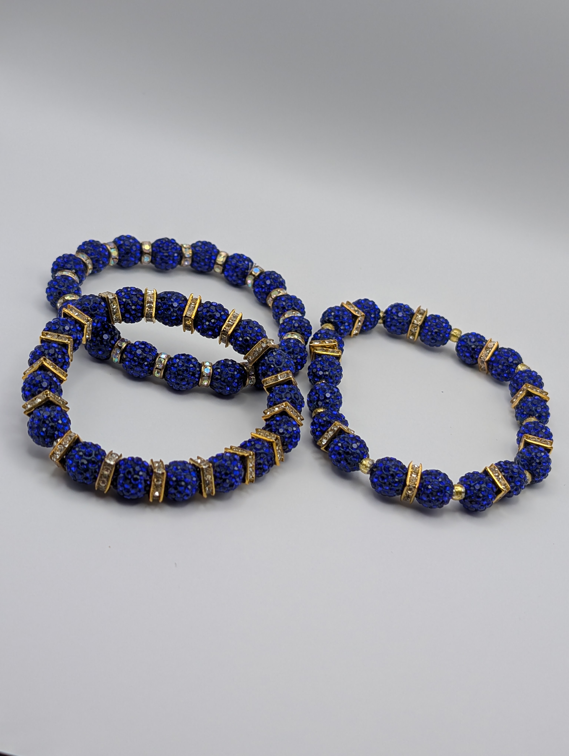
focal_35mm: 49
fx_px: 1071
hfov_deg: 29.7
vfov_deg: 38.9
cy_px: 378
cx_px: 284
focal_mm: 6.9
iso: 30
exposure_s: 1/169
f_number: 1.68
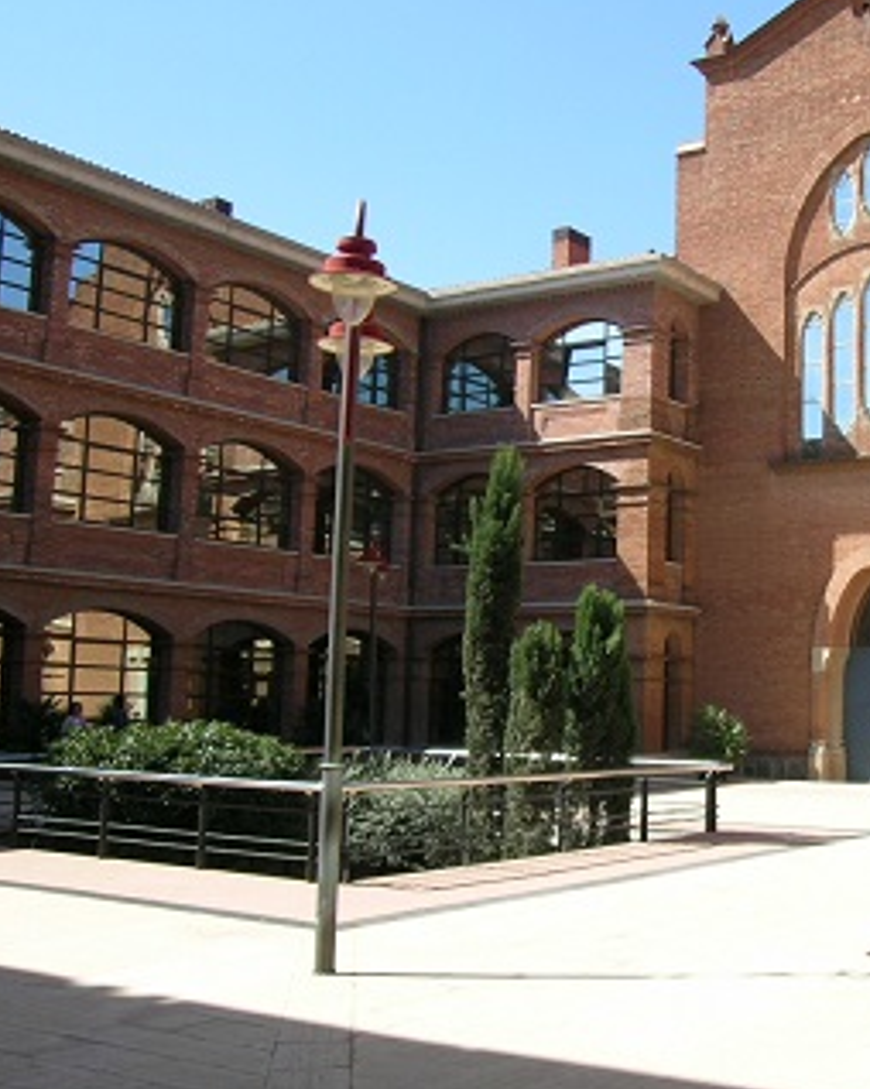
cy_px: 567
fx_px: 1385
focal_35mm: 43
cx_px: 733
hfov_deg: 33.5
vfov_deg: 42.9
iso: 50
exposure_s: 1/181
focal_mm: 5.8
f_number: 5.6
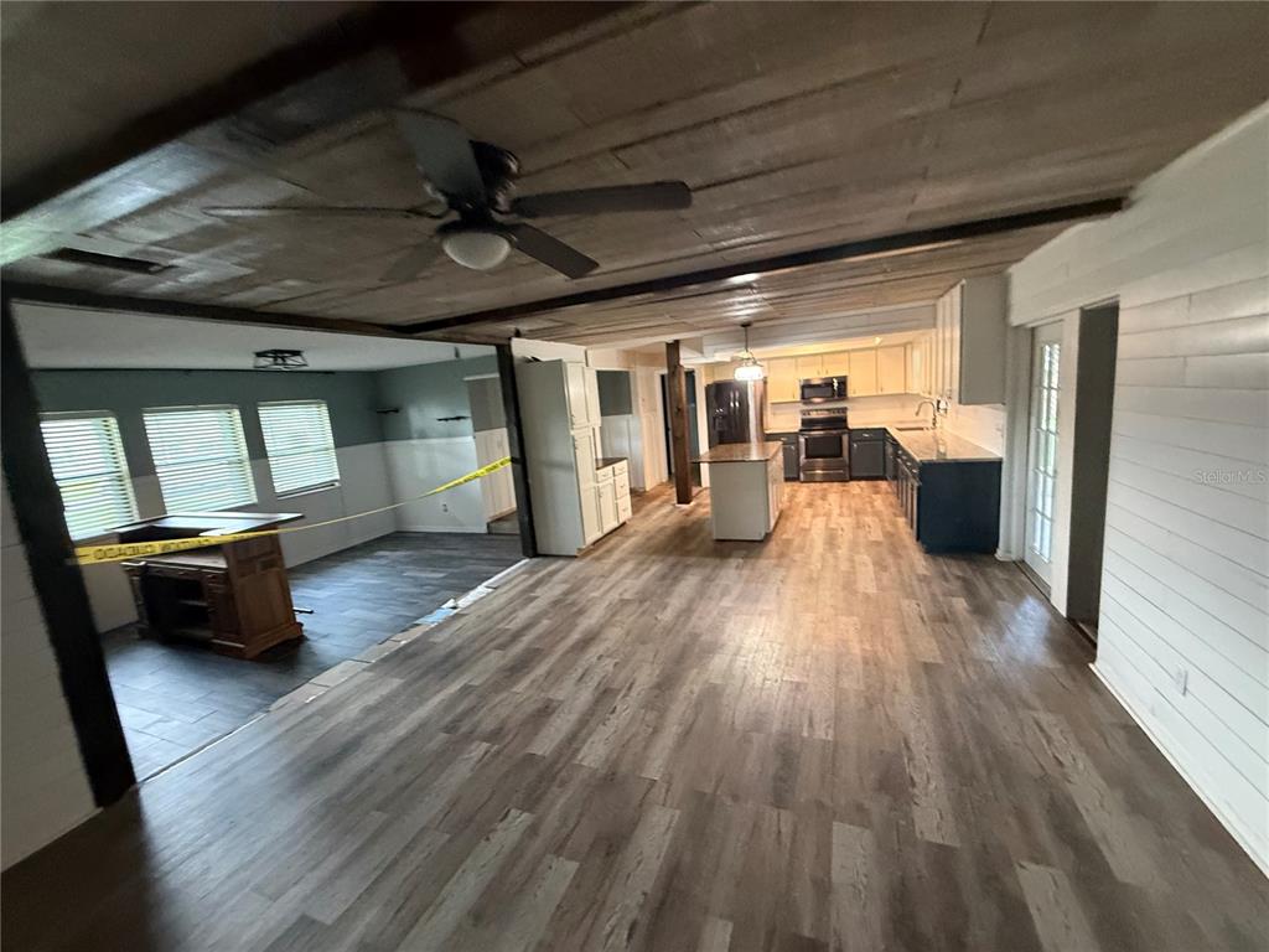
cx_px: 634
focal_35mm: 14
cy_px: 476
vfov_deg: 85.7
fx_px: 513
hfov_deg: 102.1
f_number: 2.2
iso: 500
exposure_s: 1/60
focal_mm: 2.22
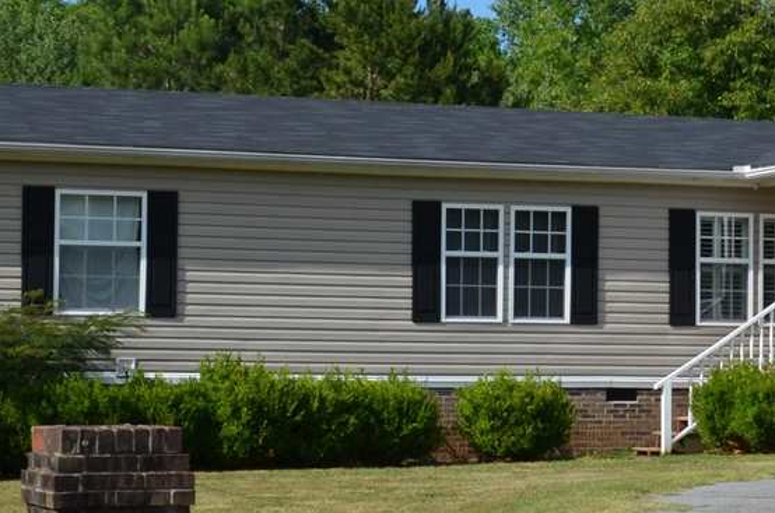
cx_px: 692
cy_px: 187
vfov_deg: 11.2
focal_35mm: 122
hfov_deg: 16.6
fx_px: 2621
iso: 100
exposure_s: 1/320
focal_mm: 22
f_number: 9
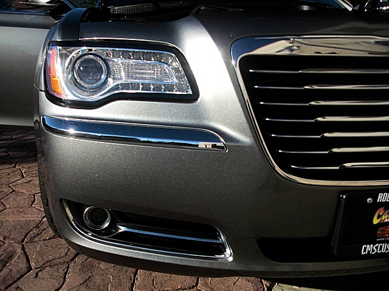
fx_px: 405
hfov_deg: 51.4
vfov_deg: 39.7
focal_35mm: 36
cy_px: 146
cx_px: 194
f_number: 2.8
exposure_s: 1/1000
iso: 50
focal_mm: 6.3
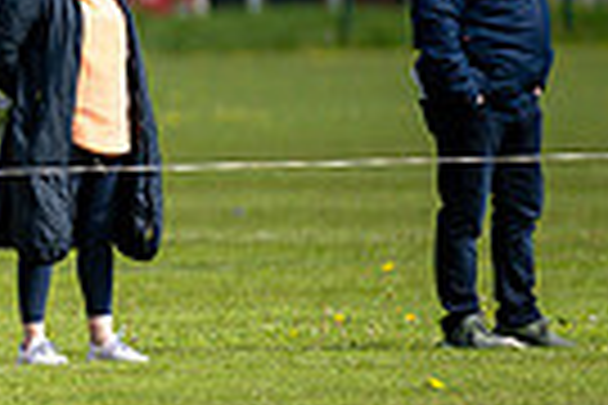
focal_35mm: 1292
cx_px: -459
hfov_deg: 1.6
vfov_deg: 1.1
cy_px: 128
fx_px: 21819
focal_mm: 300
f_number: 2.8
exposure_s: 1/6400
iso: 320
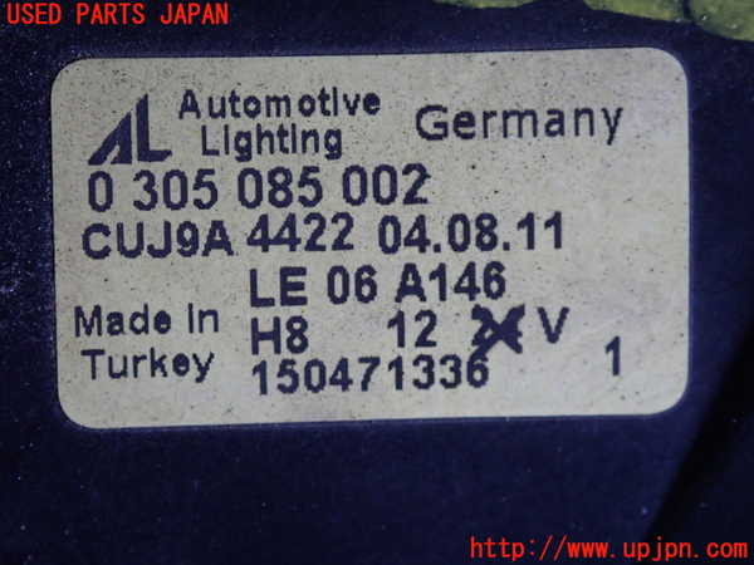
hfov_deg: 19.6
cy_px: 282
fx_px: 2178
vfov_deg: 14.8
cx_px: 377
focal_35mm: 100
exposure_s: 1/60
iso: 800
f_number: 4.9
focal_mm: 18
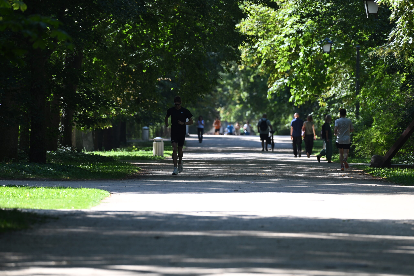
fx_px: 5405
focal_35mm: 470
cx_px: 207
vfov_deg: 2.9
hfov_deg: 4.4
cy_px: 138
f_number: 6.3
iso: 640
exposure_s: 1/500
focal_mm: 470
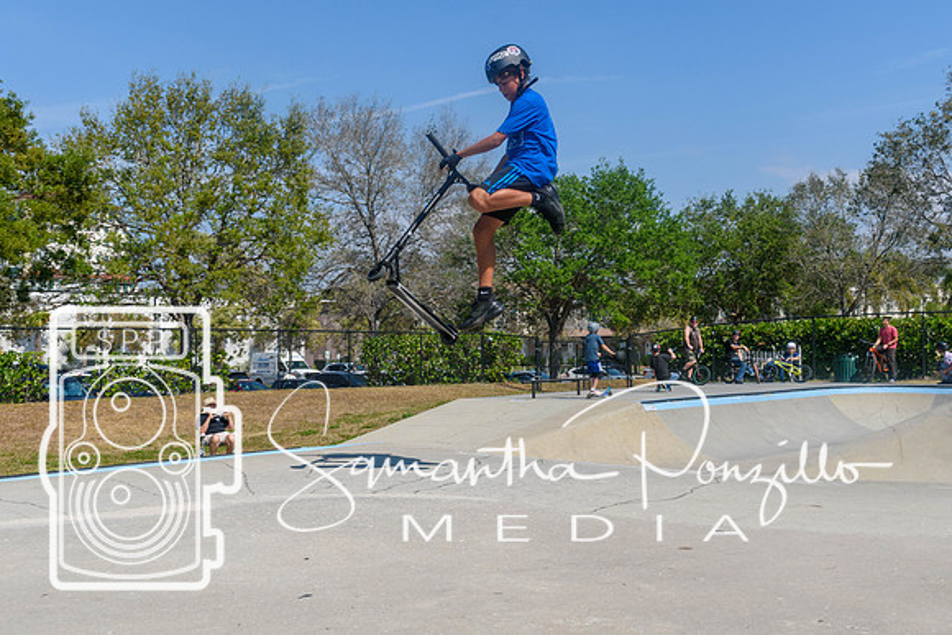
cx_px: 476
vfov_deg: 34.2
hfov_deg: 49.5
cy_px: 318
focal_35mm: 39
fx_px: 1032
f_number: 10
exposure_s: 1/500
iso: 200
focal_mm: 26
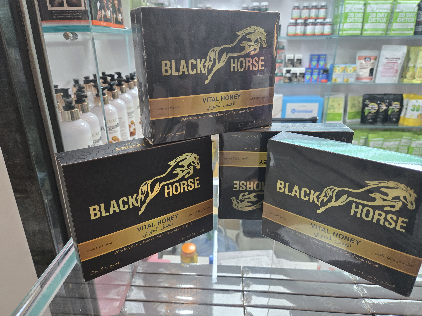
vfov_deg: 58.9
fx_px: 280
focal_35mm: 23
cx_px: 211
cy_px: 158
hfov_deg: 73.9
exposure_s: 1/100
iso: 125
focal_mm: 5.4
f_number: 1.8
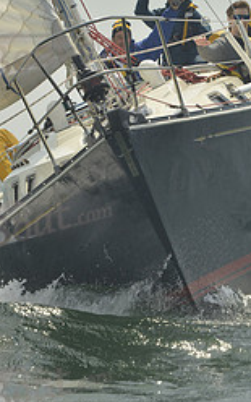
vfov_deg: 5.7
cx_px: 198
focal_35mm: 370
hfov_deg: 3.5
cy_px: 127
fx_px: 4050
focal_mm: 155
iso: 200
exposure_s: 1/1250
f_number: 8
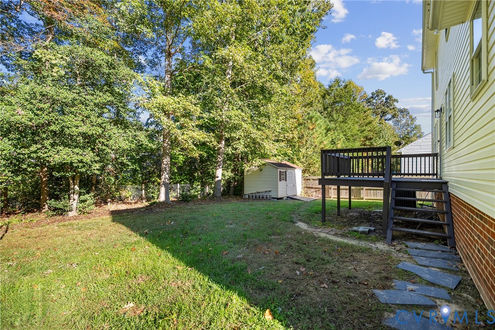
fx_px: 227
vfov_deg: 72.1
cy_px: 165
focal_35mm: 16
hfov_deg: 95.0
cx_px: 248
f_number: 4
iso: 100
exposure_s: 1/160
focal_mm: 16.5
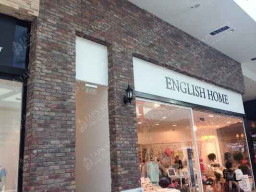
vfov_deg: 43.0
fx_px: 244
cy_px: 96
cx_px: 128
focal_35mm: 33
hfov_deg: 55.3
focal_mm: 4.12
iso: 64
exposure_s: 1/120
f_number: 2.4
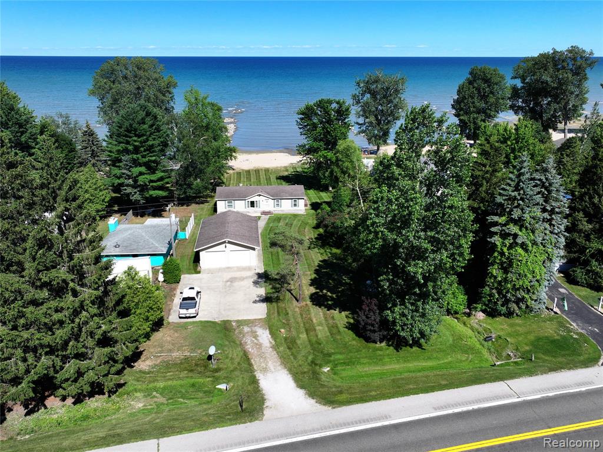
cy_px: 226
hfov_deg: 71.6
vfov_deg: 56.8
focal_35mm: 24
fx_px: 418
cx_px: 302
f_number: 2.8
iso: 100
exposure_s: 1/2500
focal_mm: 12.29
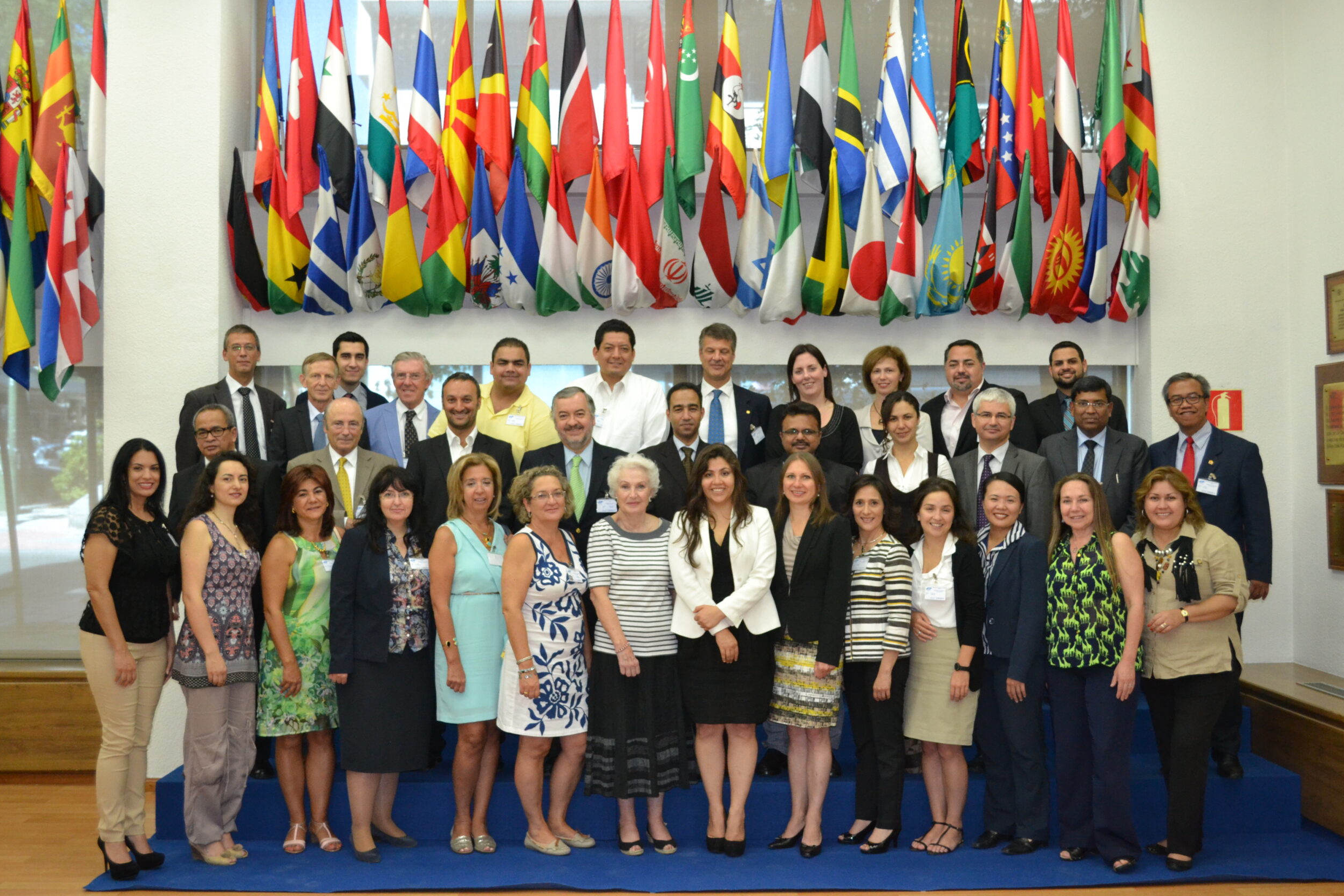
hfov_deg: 51.9
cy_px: 443
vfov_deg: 35.9
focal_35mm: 37
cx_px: 672
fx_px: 1381
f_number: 4
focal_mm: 24
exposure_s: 1/60
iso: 1600
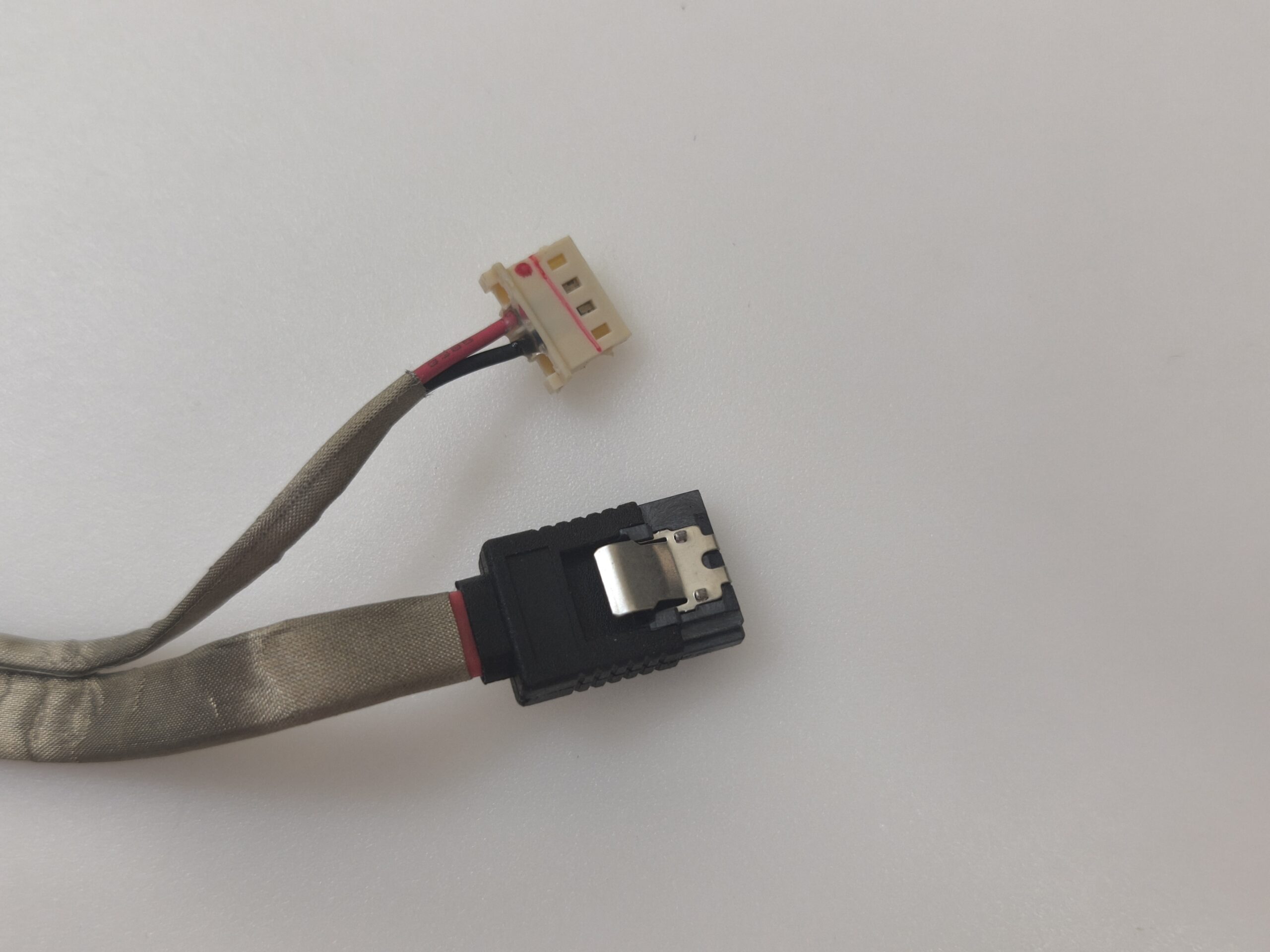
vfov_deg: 40.7
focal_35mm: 35
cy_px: 476
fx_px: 1284
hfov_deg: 52.6
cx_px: 635
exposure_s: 1/50
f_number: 1.6
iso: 500
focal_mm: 6.57
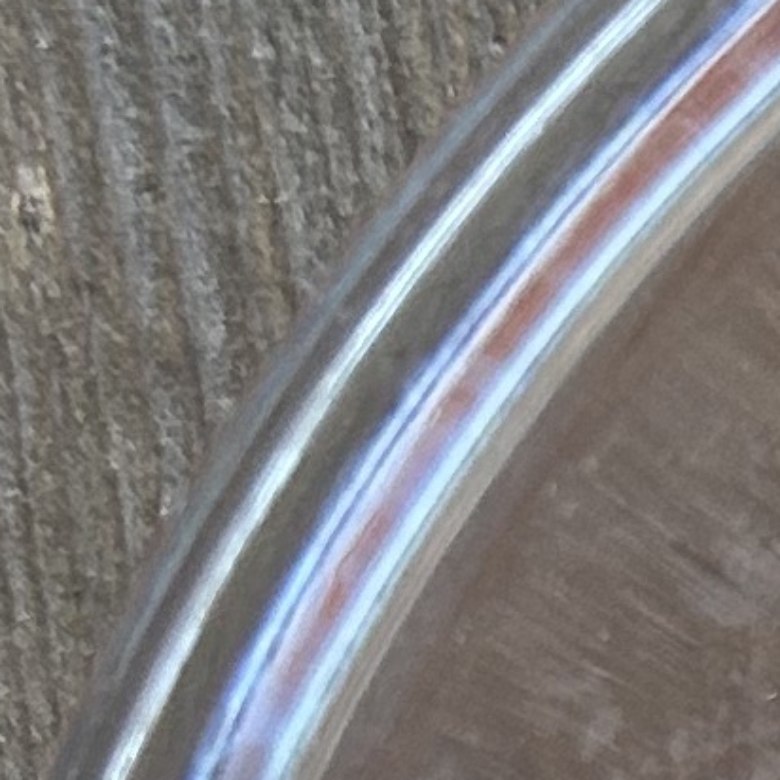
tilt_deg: -87.1
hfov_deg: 6.9
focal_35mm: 225
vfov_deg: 7.5
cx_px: 2480
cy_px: 1460
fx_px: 5736
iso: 125
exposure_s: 1/121
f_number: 1.5
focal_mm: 5.7
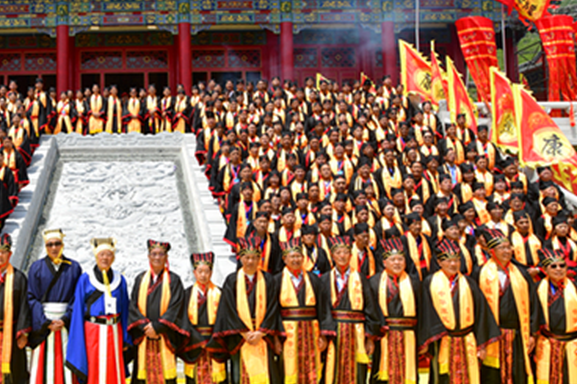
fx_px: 593
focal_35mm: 37
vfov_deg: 35.9
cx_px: 105
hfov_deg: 48.6
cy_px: 179
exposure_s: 1/320
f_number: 9
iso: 250
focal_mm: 17
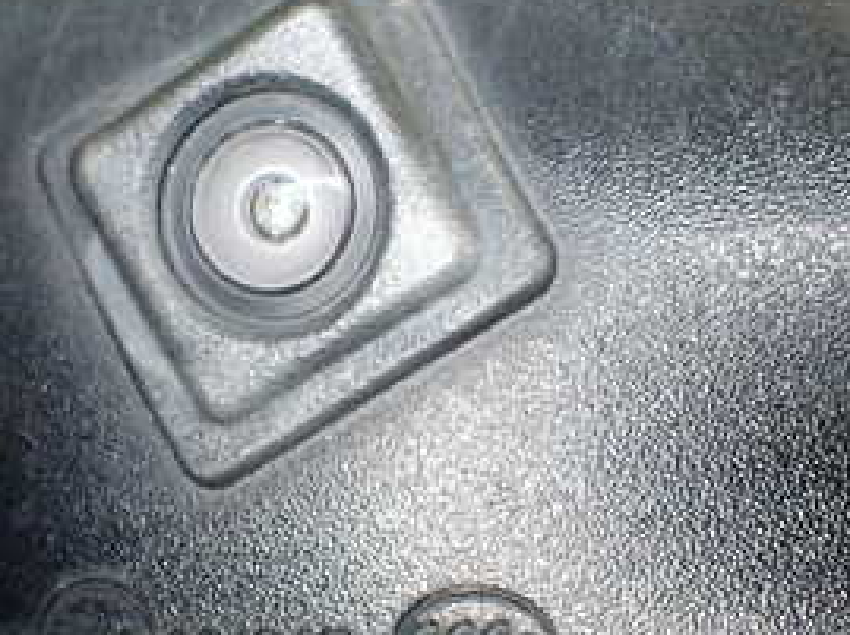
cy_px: 363
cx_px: 389
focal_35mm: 67
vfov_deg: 21.9
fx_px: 1643
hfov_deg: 29.0
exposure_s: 1/80
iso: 800
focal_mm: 5.4
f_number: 2.3
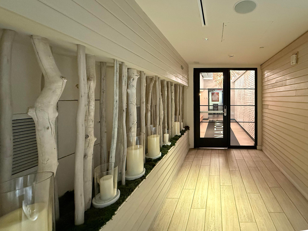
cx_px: 154
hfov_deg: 102.1
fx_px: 125
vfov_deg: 85.7
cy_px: 116
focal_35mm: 14
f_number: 2.2
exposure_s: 1/60
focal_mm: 2.22
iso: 800
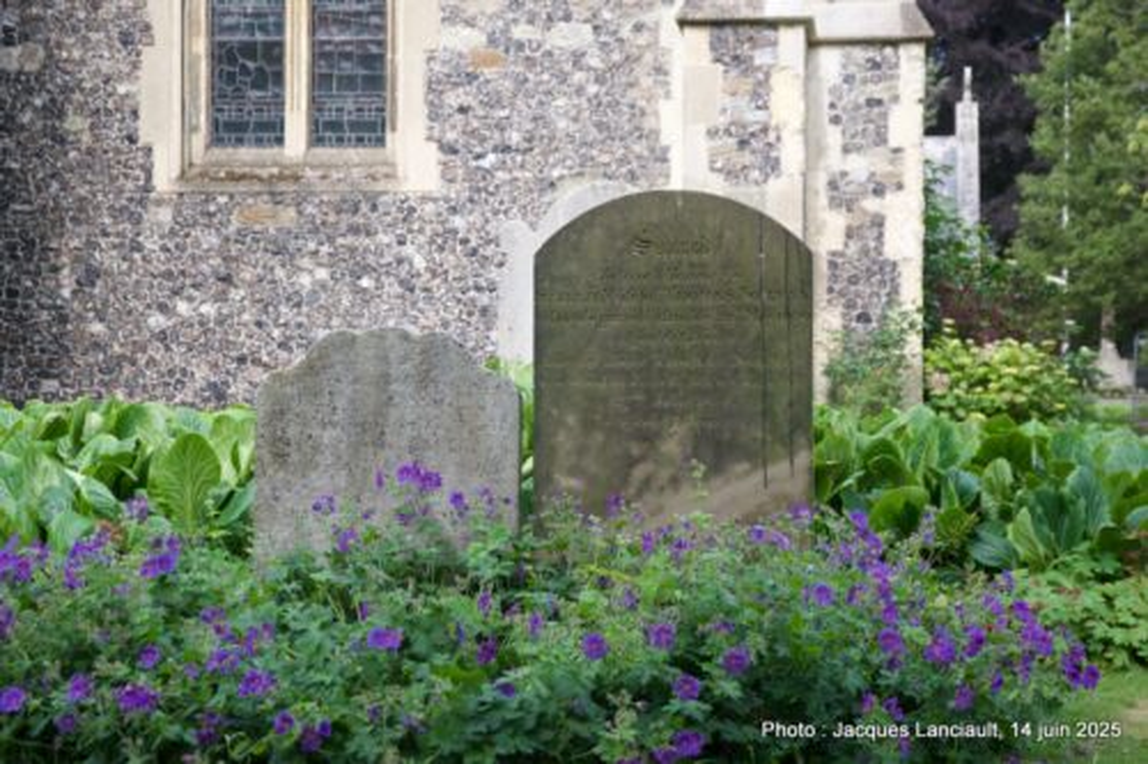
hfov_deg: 28.1
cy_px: 382
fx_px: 2295
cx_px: 574
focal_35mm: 72
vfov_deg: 18.9
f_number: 5
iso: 100
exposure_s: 1/100
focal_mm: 48
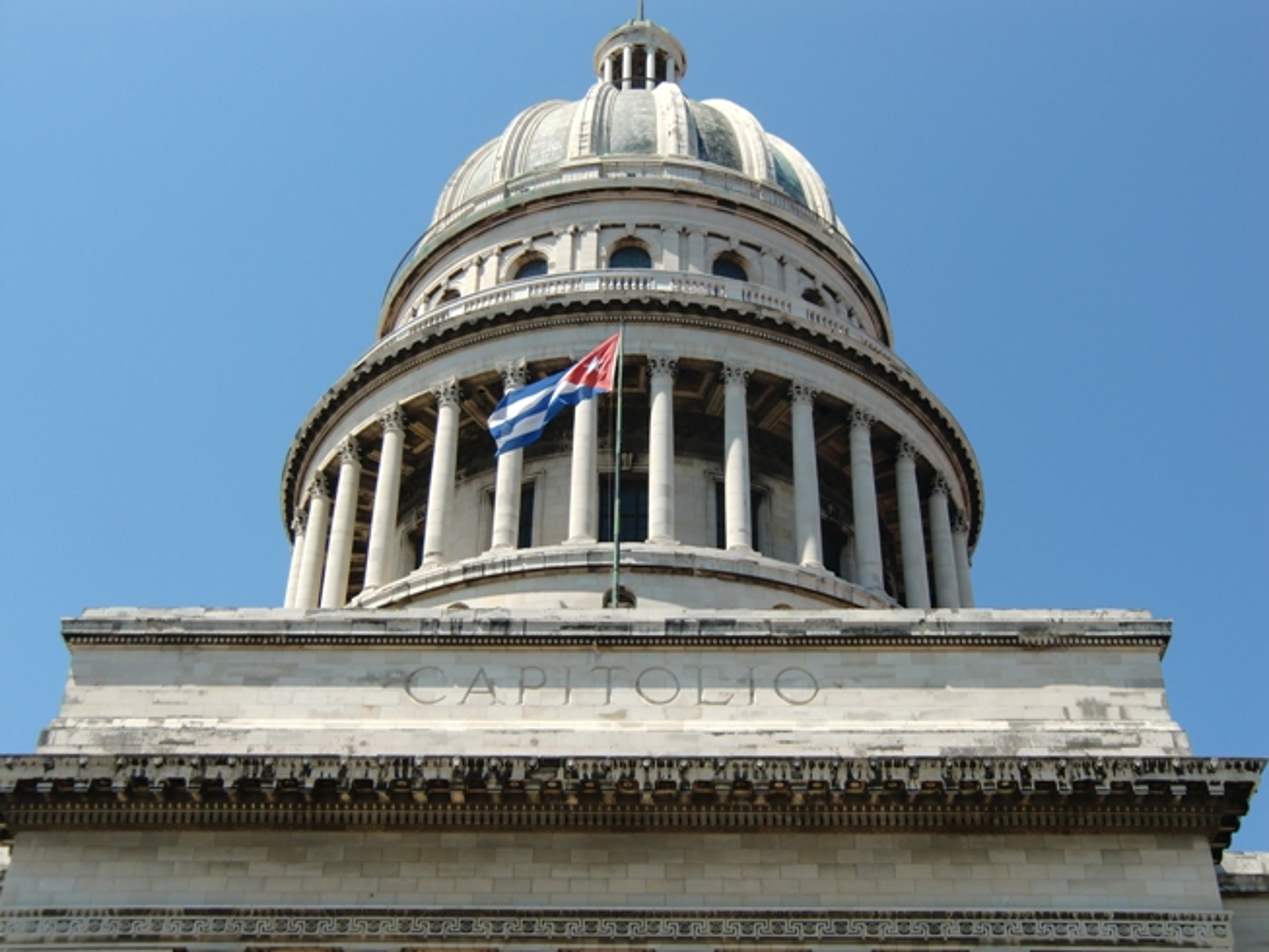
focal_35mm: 47
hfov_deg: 40.4
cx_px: 634
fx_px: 1723
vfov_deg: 30.9
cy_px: 476
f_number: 4
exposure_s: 1/640
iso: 64
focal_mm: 8.4
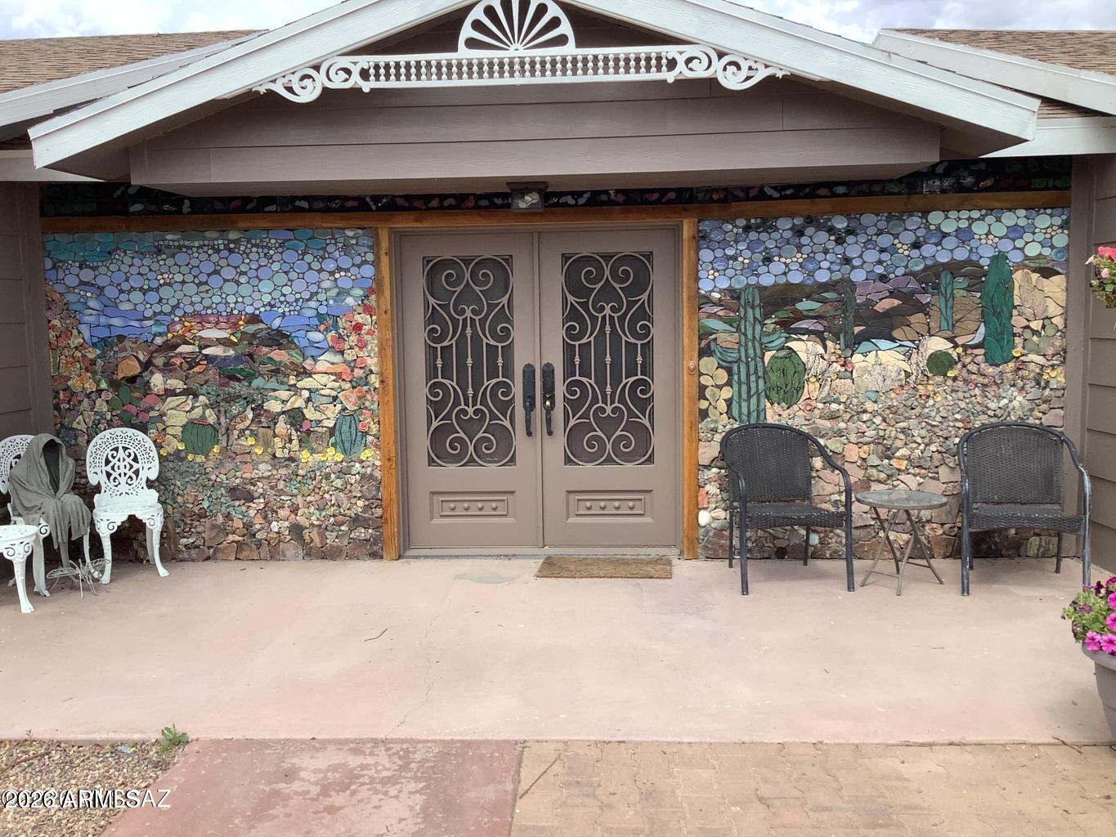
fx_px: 1000
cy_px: 418
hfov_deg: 58.3
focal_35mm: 31
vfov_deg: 45.4
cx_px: 558
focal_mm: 3.3
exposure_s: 1/747
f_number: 2.4
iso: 25
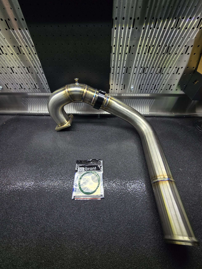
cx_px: 101
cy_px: 134
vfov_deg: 106.2
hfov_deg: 89.9
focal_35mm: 13
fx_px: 101
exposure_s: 1/120
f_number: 2.2
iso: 64
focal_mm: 2.2
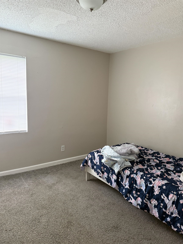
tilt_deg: -7.1
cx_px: 92
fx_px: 169
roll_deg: -2.0
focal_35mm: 24
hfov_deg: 56.8
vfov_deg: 71.6
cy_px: 122
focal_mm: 6.76
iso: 400
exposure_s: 1/60
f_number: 1.78
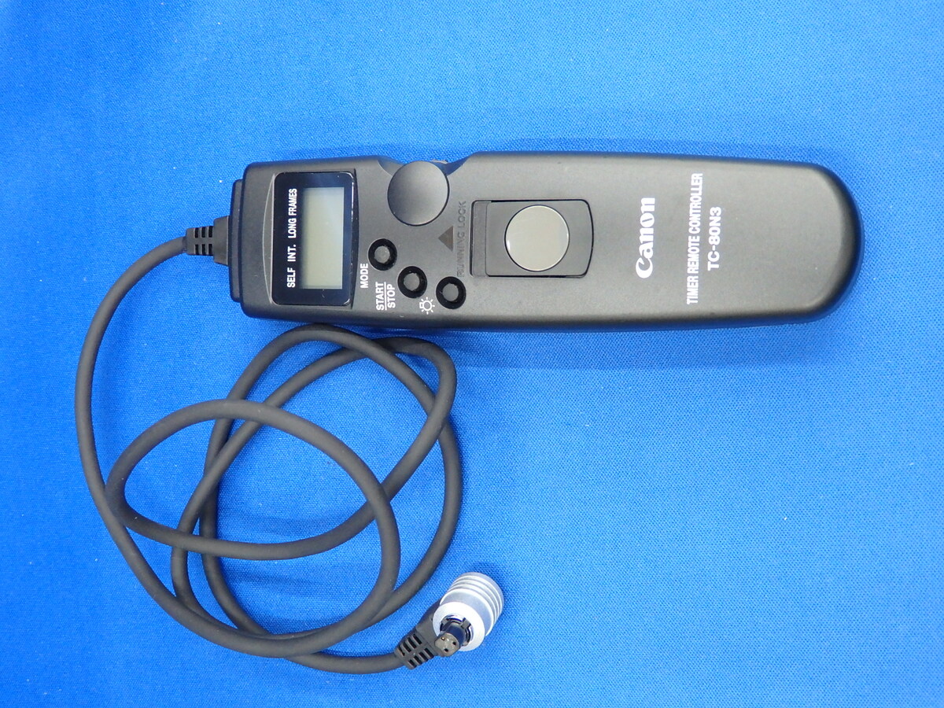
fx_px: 1091
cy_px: 354
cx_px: 472
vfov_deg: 36.0
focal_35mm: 40
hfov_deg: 46.8
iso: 640
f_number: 3.7
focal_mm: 7.3
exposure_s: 1/40
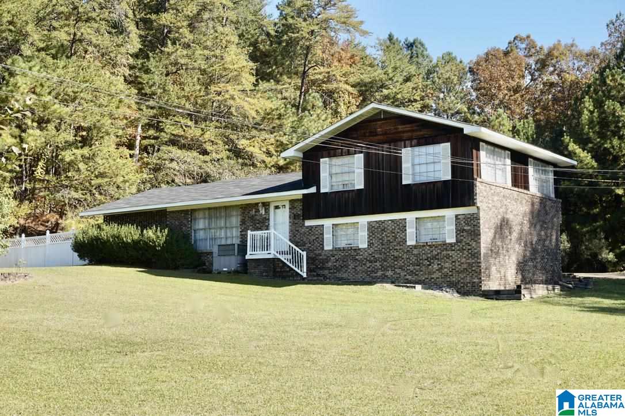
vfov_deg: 25.0
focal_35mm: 54
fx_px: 937
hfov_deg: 36.9
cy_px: 208
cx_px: 312
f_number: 10
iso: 100
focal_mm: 36
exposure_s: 1/80
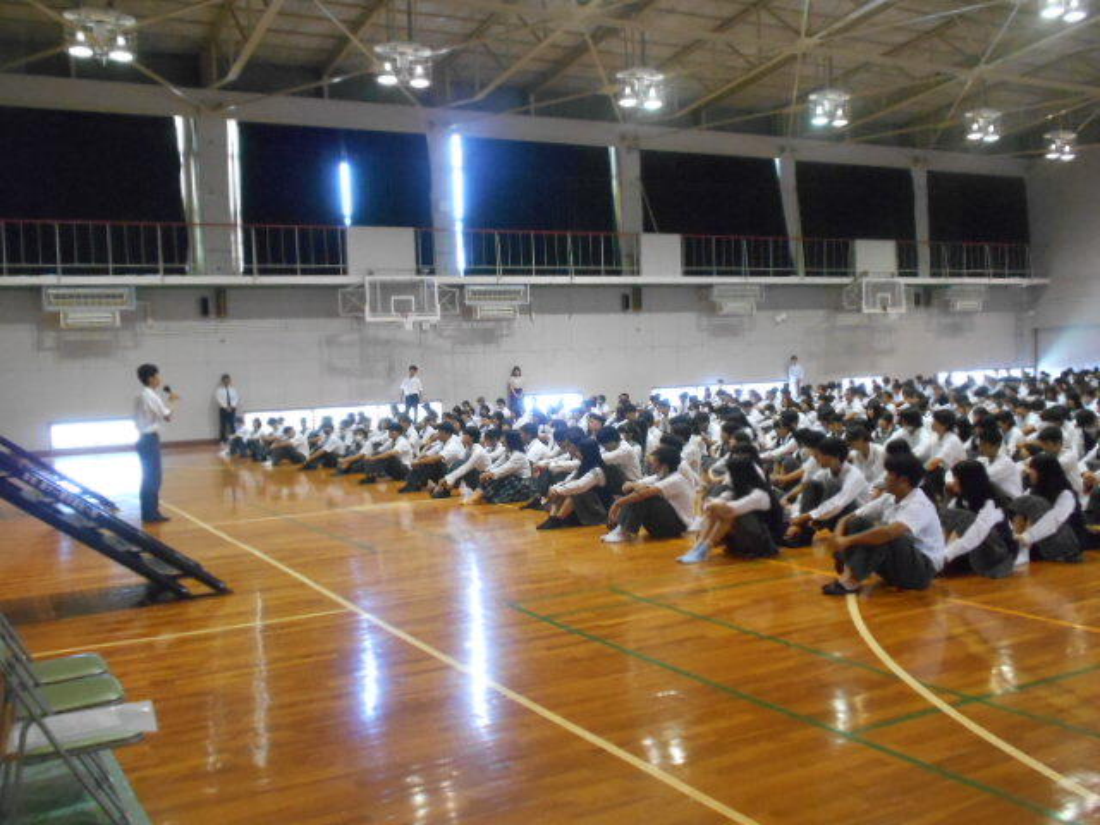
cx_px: 550
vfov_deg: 41.8
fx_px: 1080
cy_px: 412
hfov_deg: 54.0
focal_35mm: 34
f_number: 3.6
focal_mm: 5.8
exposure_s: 1/50
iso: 800
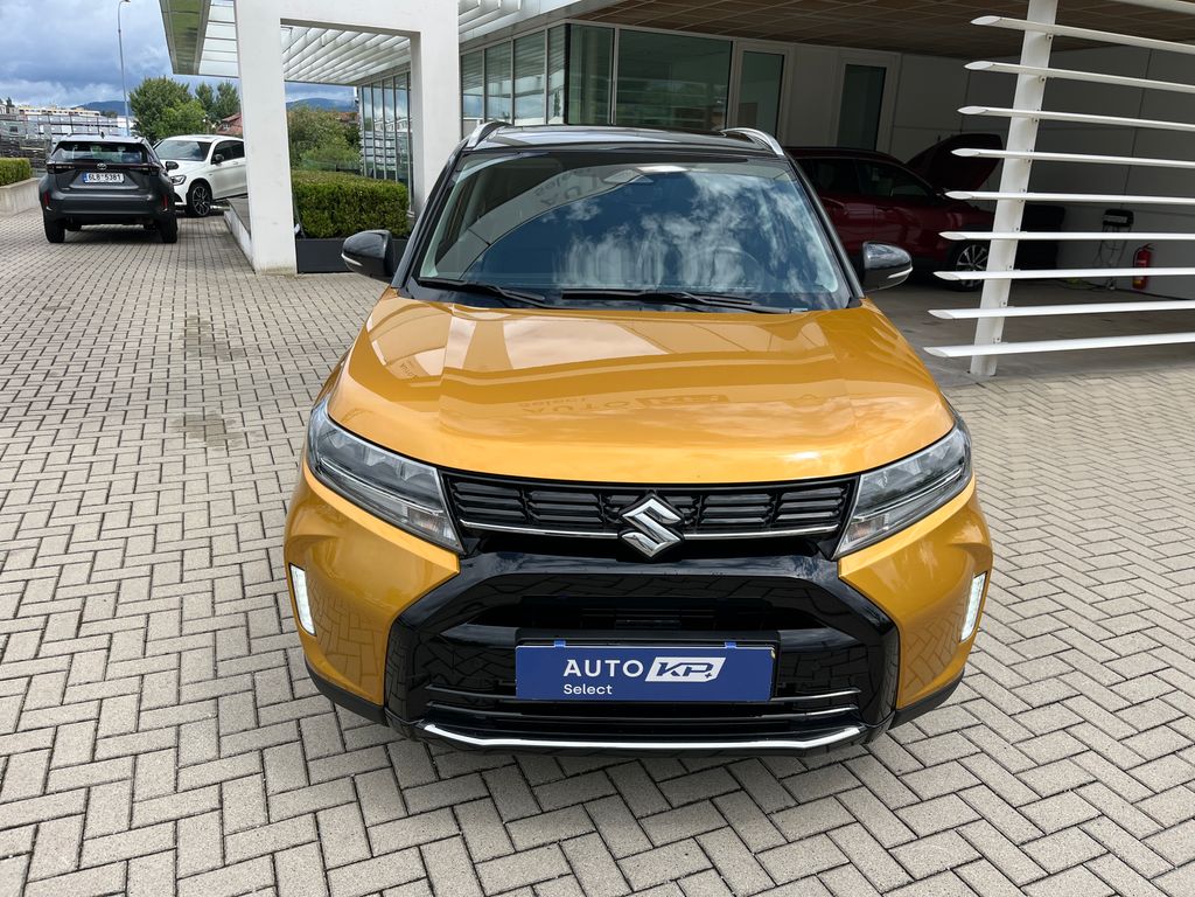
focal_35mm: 26
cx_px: 598
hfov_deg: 67.3
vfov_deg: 53.1
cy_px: 448
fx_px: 898
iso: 50
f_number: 1.6
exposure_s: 1/2463
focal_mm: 5.1
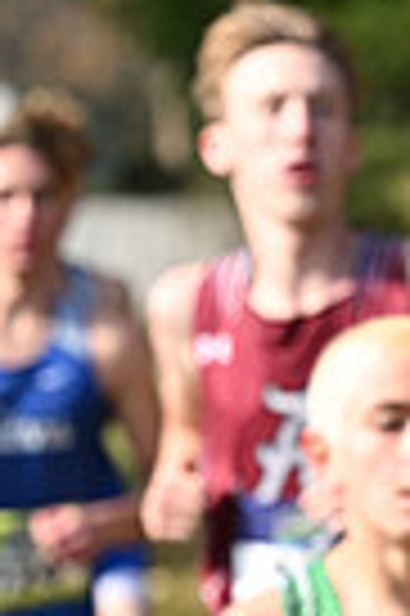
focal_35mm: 381
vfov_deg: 5.4
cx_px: 1176
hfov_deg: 3.5
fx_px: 6525
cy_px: 731
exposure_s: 1/1000
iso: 250
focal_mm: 90
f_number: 3.5
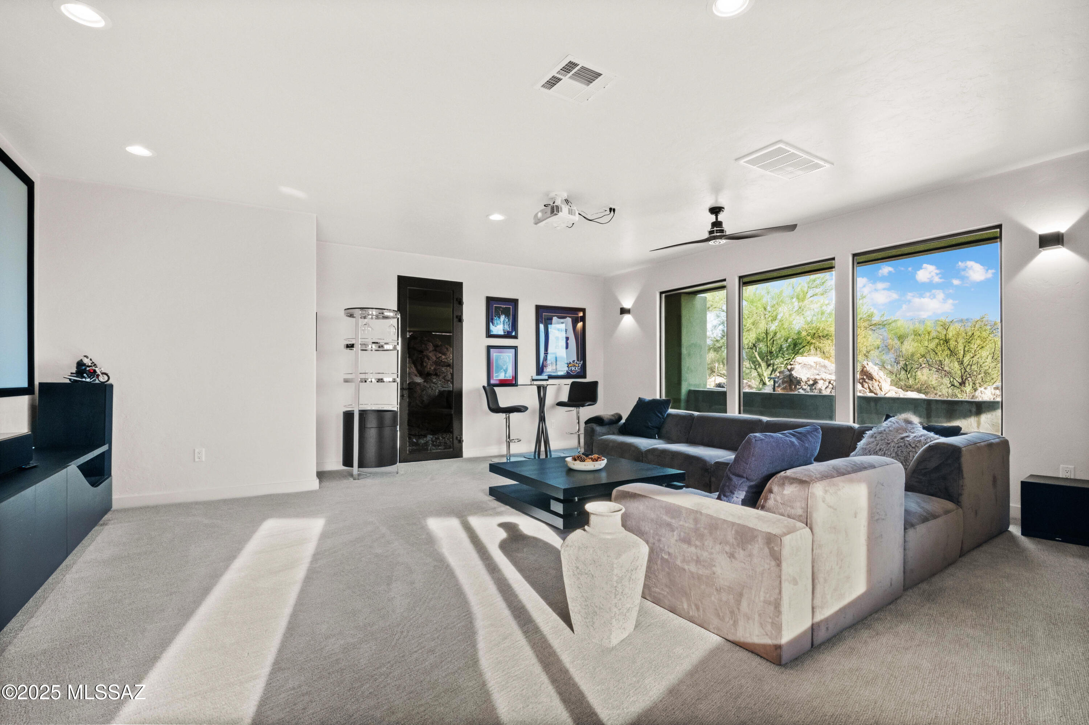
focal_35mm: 16
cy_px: 362
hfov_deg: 96.8
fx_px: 484
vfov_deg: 73.7
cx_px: 544
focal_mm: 16
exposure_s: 1/13
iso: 1600
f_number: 22
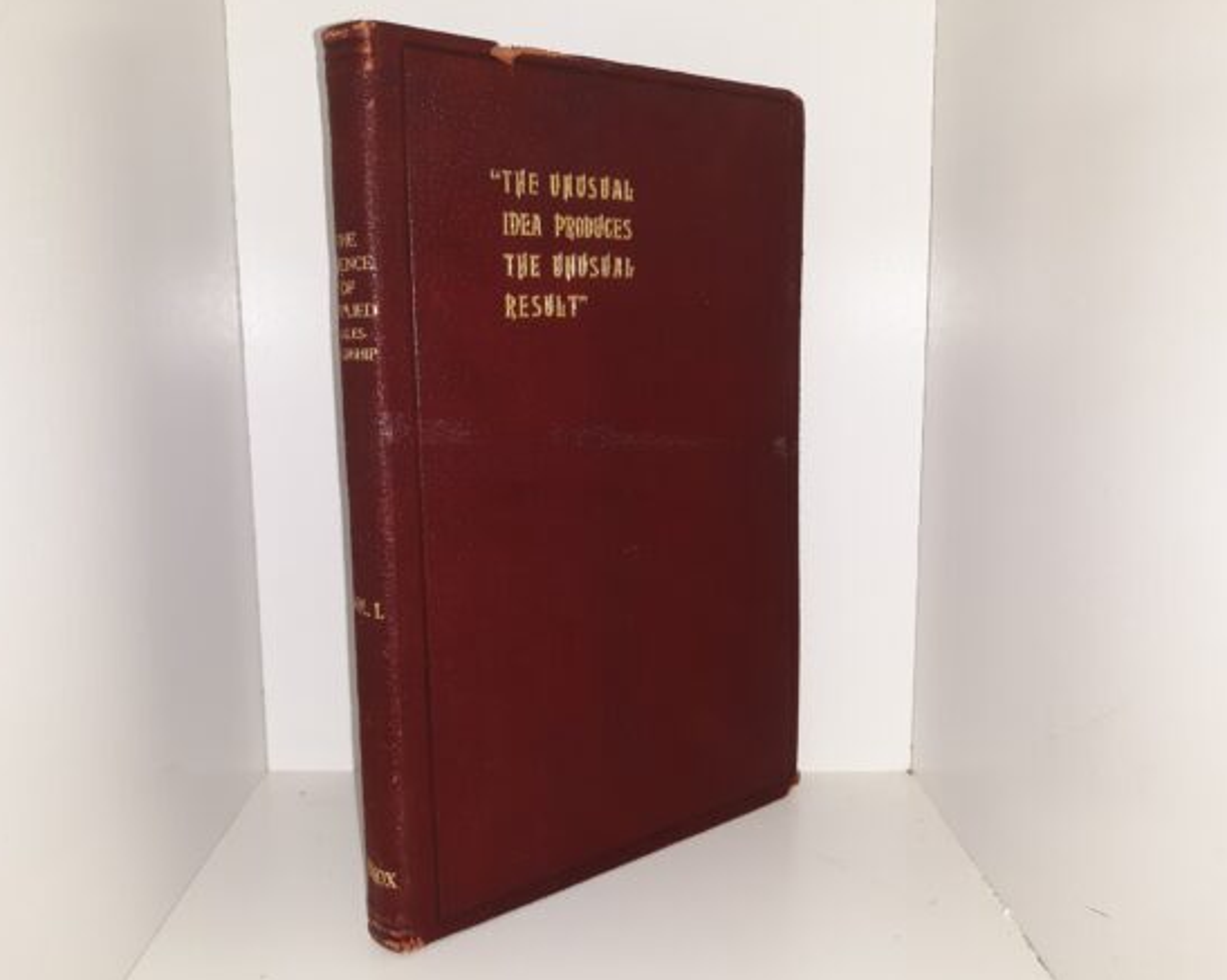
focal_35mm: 30
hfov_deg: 58.7
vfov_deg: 48.5
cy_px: 491
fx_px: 1089
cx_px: 574
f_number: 1.7
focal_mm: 3.7
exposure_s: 1/120
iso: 64
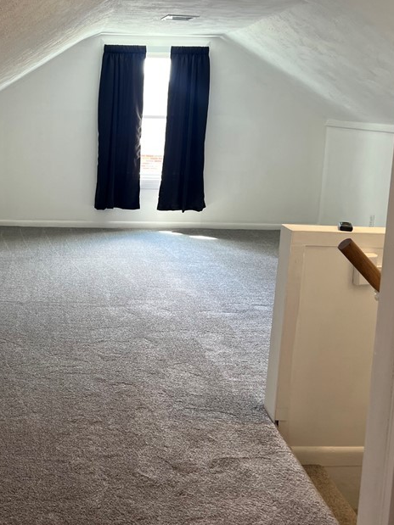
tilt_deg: -9.2
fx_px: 653
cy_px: 202
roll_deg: -1.8
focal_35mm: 43
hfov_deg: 32.8
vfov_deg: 43.6
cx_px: 91
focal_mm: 5.7
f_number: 1.5
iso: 64
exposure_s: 1/60
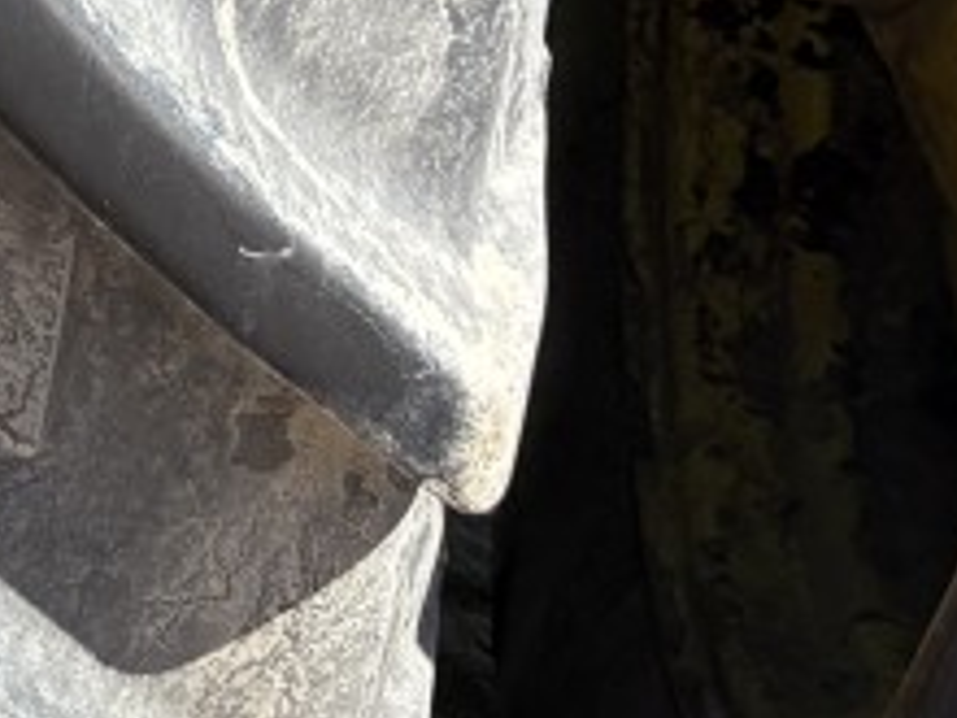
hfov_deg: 9.1
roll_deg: -1.4
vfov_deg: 8.1
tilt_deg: -16.0
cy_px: -966
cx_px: -2005
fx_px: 4700
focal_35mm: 170
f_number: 1.6
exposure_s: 1/1311
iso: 50
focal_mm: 5.96
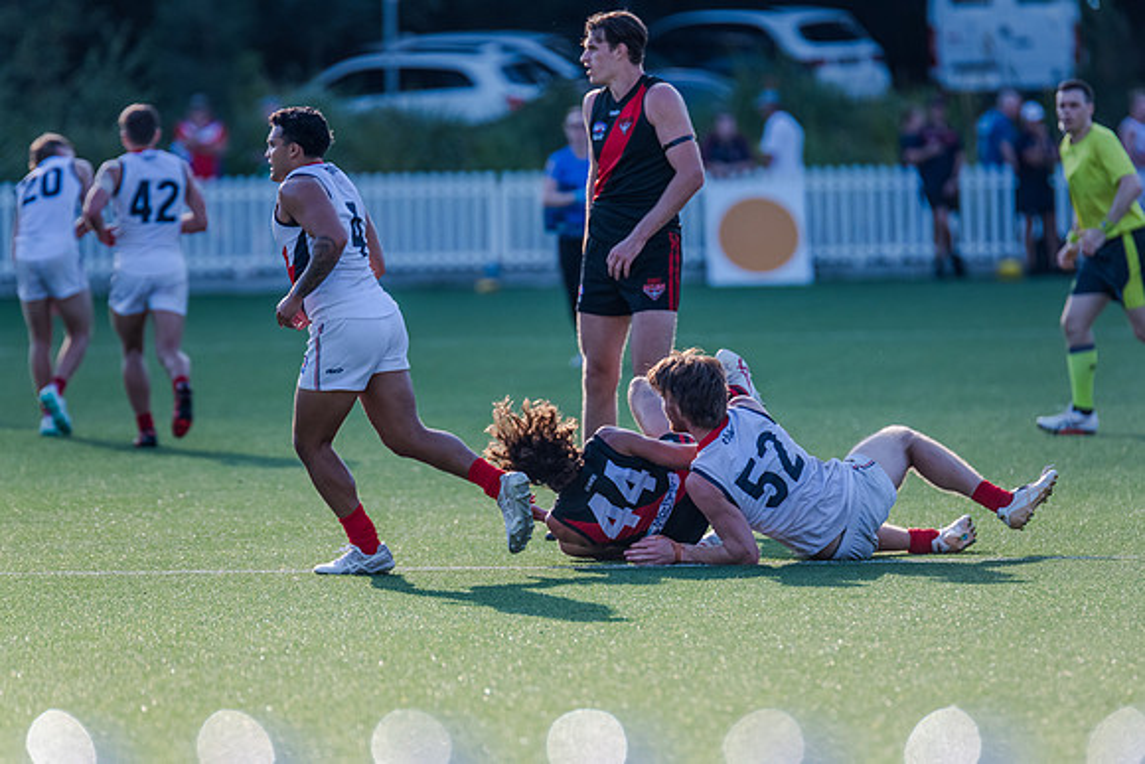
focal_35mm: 430
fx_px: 13691
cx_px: 574
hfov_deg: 4.8
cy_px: 382
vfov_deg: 3.2
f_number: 5
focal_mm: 420
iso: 800
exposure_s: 1/1600
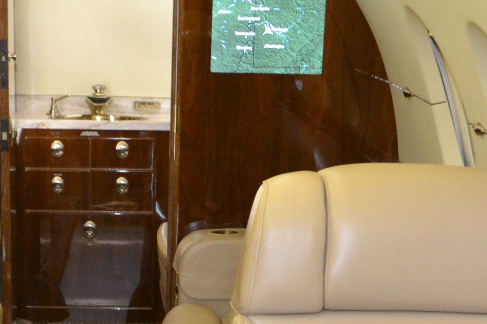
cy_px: 438
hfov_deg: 20.4
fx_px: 1339
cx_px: 93
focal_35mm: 99
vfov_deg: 13.3
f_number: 3.5
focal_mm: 18
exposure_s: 1/60
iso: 1800
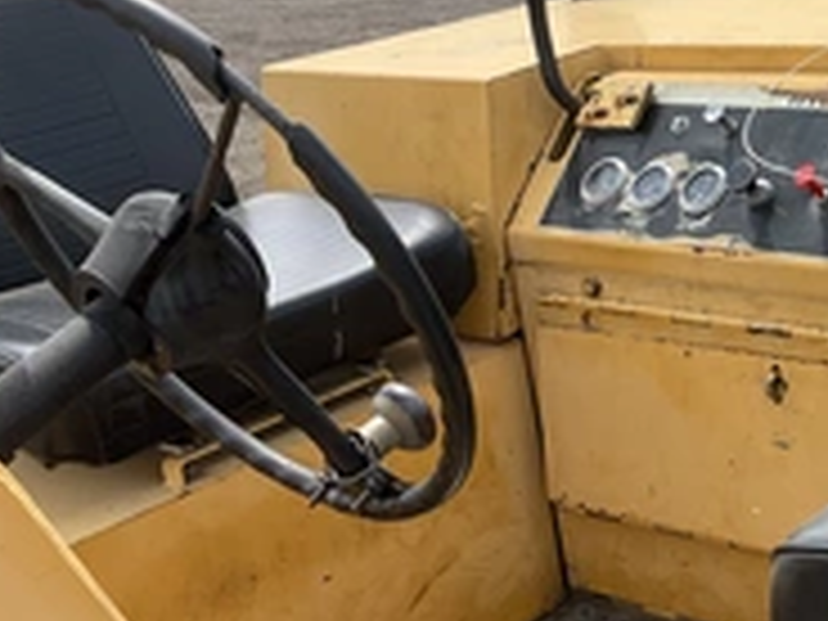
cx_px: 868
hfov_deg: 28.4
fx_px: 1507
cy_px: 225
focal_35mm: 63
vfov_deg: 23.2
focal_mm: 3
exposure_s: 1/1144
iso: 25
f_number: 1.8
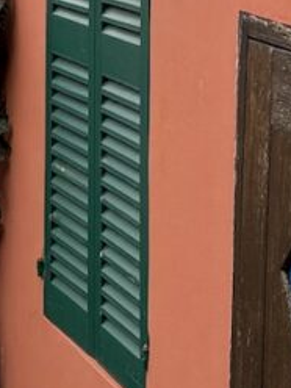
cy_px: -91
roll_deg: +1.1
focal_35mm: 198
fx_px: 2219
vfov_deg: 9.8
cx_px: -268
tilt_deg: -3.7
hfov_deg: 7.3
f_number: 1.78
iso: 64
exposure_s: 1/1011
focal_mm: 6.76
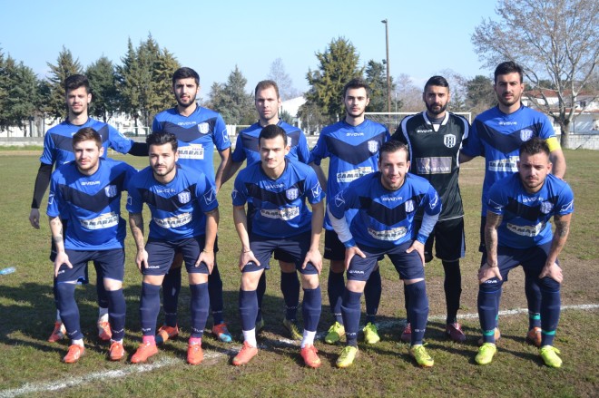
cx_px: 300
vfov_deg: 28.0
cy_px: 199
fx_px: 798
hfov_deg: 41.1
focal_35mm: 48
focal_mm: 32
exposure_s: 1/1250
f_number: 5
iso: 400
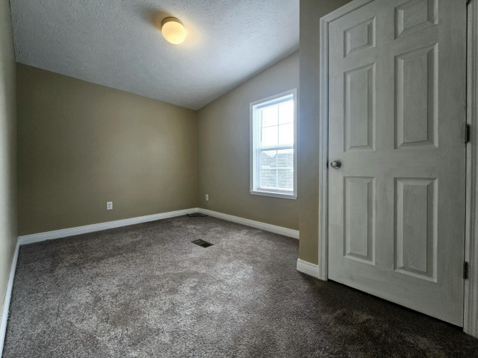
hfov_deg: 106.2
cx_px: 239
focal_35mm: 13
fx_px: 179
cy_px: 179
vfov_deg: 89.9
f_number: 2.2
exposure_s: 1/60.2
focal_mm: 2.2
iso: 50
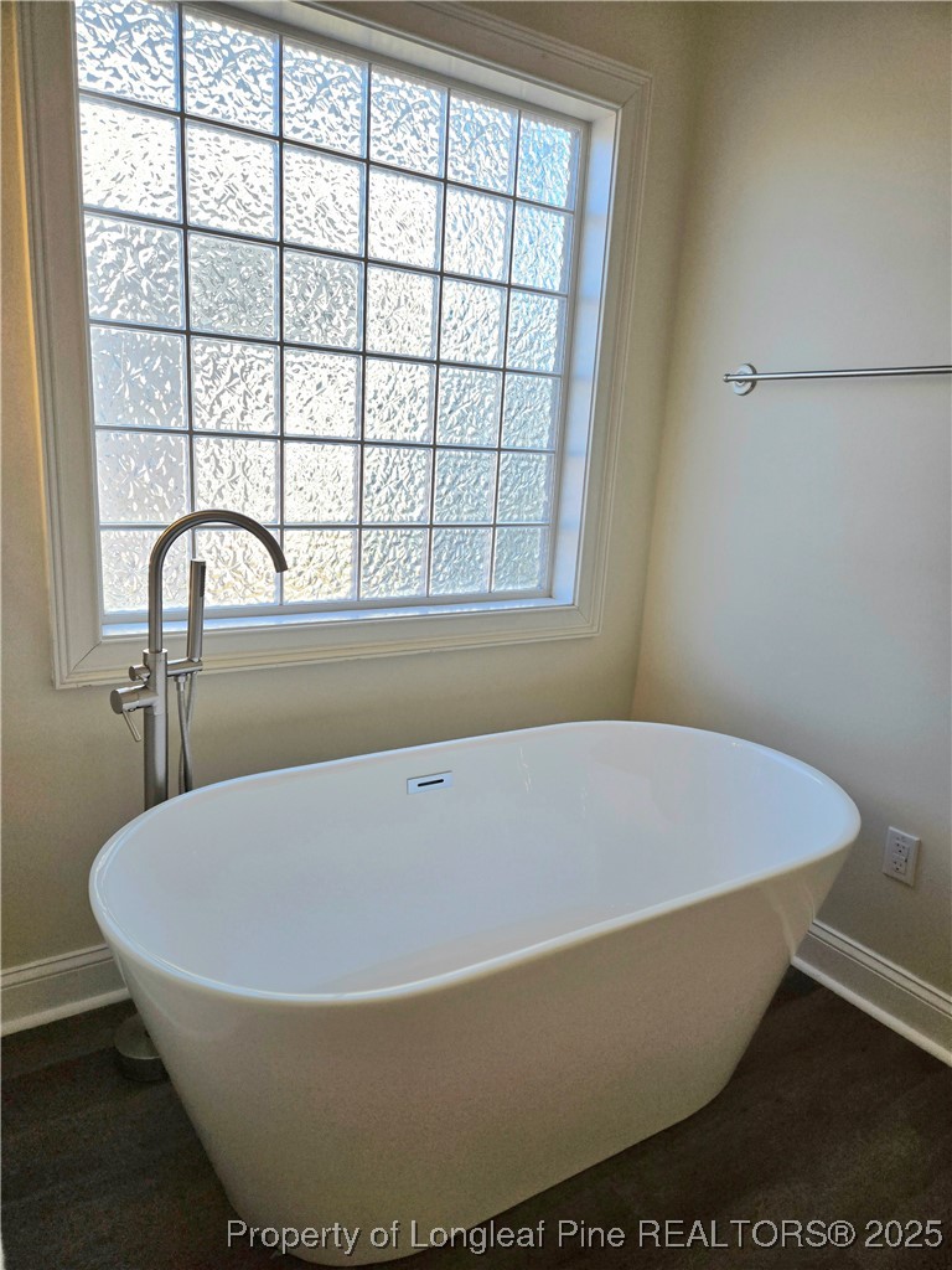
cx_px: 476
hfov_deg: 58.9
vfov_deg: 73.9
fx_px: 843
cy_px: 635
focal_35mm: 23
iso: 80
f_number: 1.8
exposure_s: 1/1429
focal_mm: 5.4
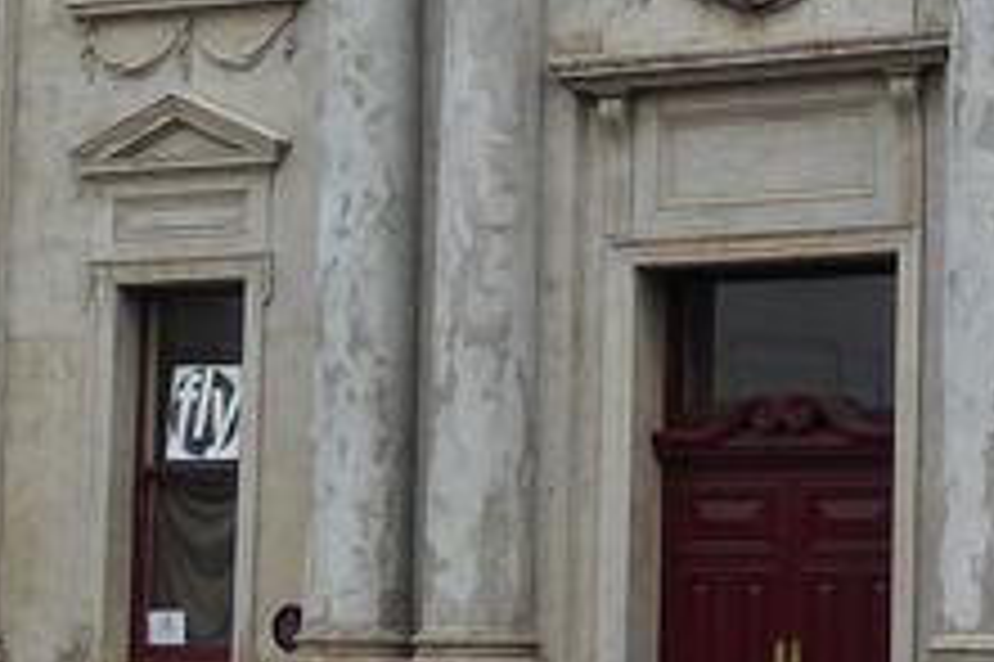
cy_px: 180
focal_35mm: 147
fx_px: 4056
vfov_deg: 9.3
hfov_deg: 13.8
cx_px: 1016
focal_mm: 6.7
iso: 80
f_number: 3.7
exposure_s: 1/400
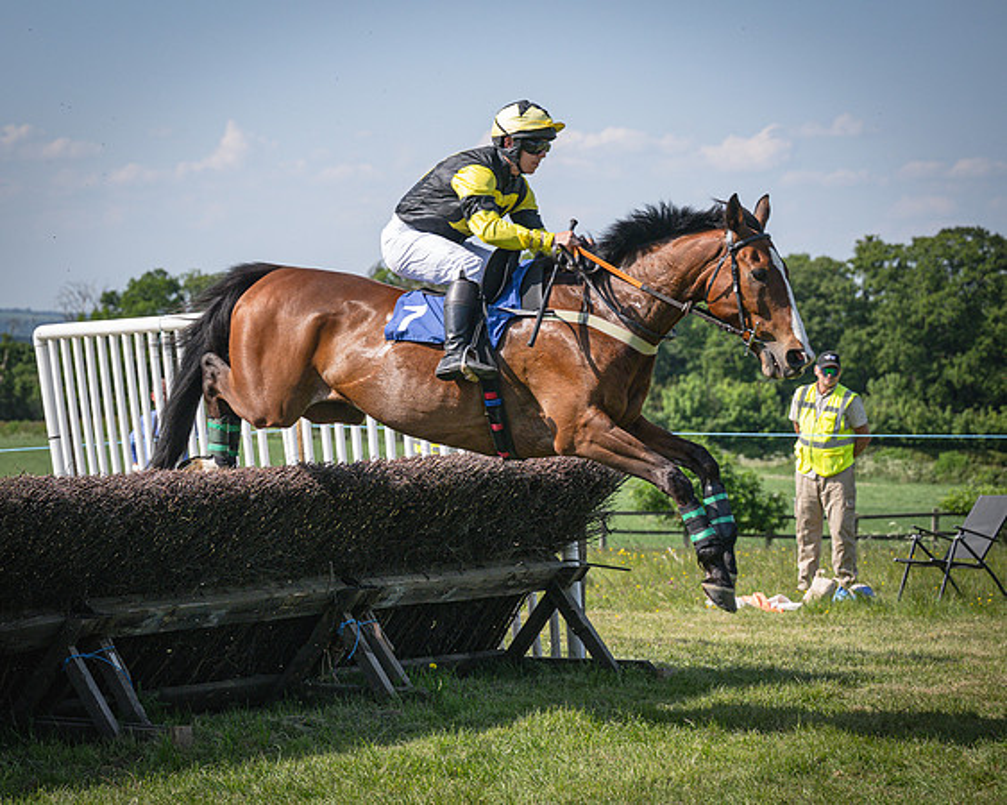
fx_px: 3636
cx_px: 112
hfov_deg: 15.6
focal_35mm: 122
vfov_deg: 12.6
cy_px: 405
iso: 400
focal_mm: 70
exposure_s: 1/3200
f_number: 4
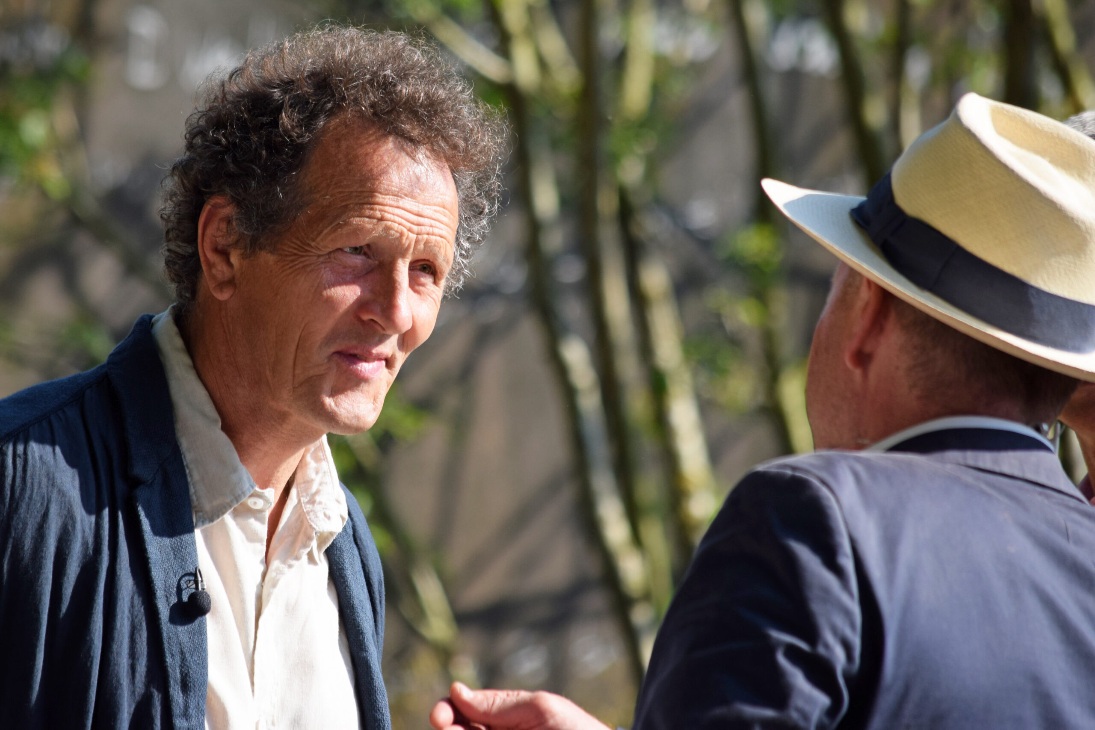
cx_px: 548
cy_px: 365
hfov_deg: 6.2
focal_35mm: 330
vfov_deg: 4.2
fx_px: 10037
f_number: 5.3
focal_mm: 220
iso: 200
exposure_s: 1/640
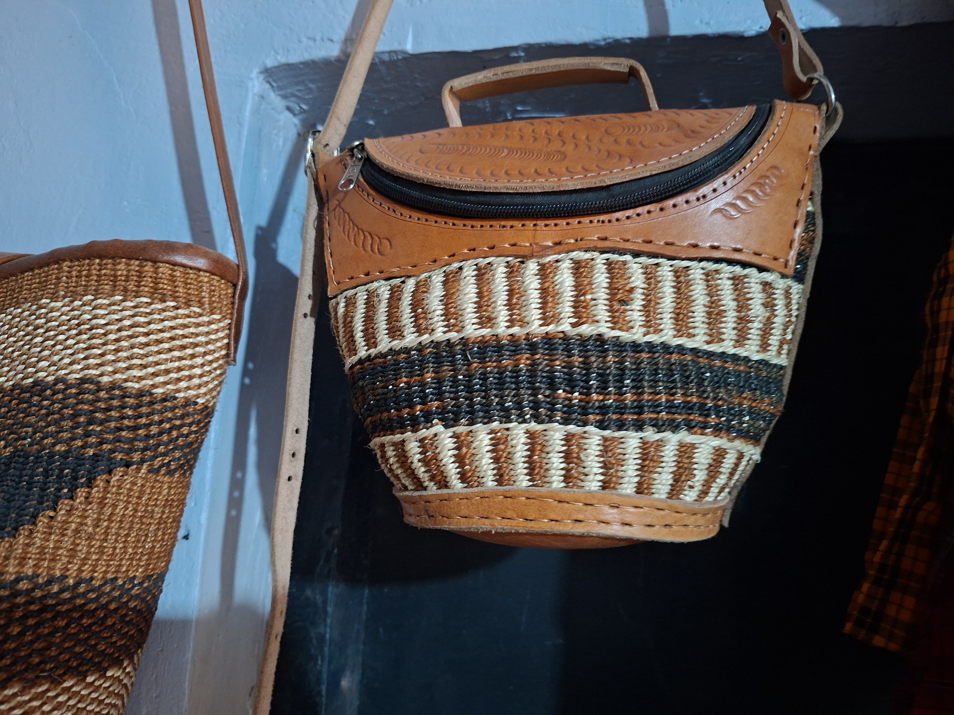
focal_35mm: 23
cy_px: 358
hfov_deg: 73.9
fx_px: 634
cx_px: 477
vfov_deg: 58.9
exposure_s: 1/20
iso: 800
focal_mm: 5.54
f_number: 1.8
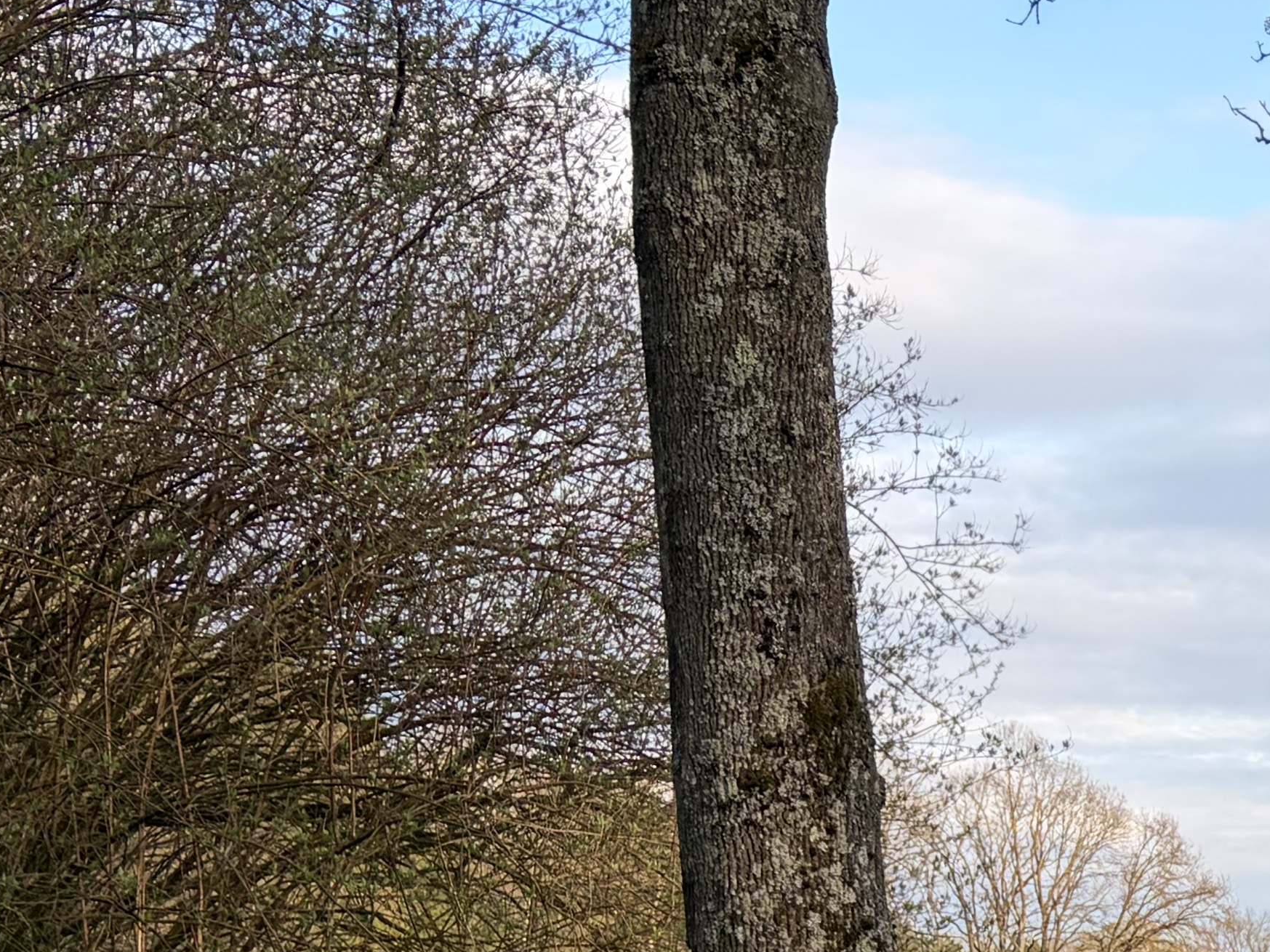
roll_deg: +0.5
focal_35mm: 85
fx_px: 3118
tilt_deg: -2.5
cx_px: 1966
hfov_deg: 19.6
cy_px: 1282
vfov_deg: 16.3
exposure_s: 1/680
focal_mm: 5.96
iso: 50
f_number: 1.6
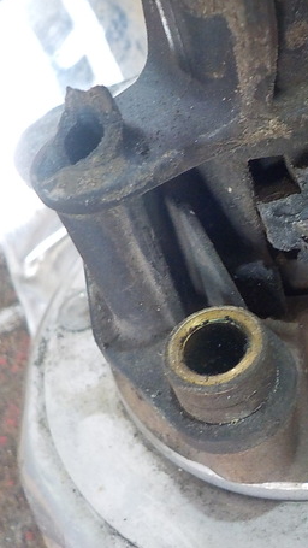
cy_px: 263
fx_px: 668
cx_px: 325
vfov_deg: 44.6
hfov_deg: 24.5
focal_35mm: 46
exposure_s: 1/30
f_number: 3.3
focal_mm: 4.1
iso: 280
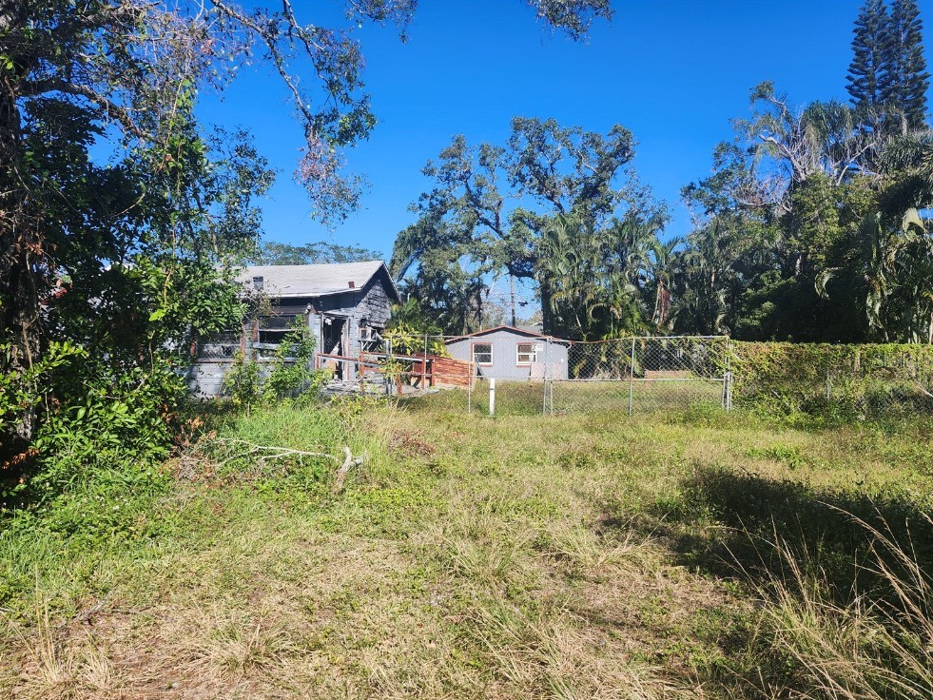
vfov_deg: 56.8
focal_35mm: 24
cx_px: 476
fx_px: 647
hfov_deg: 71.6
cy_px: 360
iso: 25
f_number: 1.8
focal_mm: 5.54
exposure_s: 1/1222
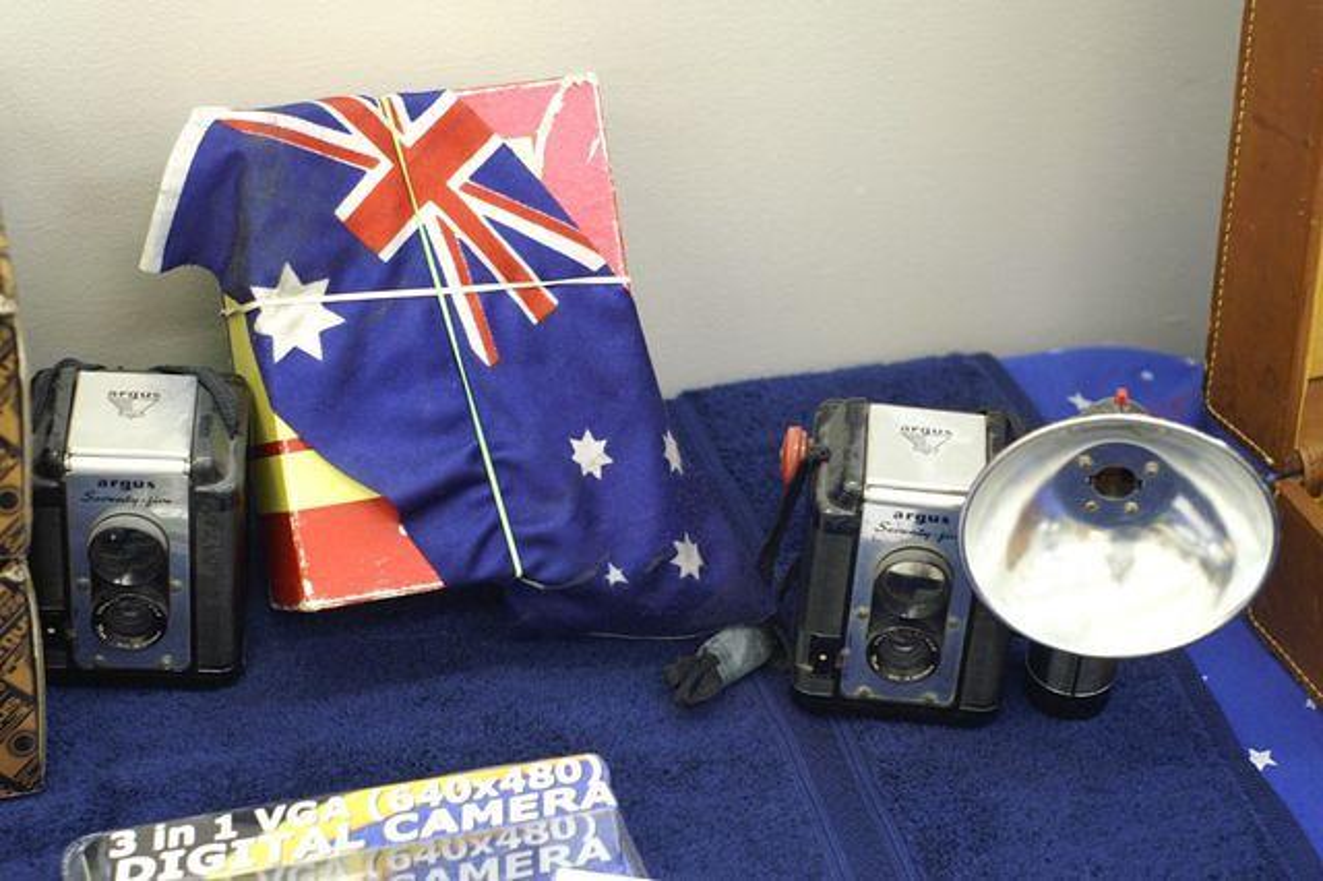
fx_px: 2755
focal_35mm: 75
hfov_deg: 27.0
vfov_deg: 18.2
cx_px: 662
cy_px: 440
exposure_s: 1/30
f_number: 3.5
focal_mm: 50
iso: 400
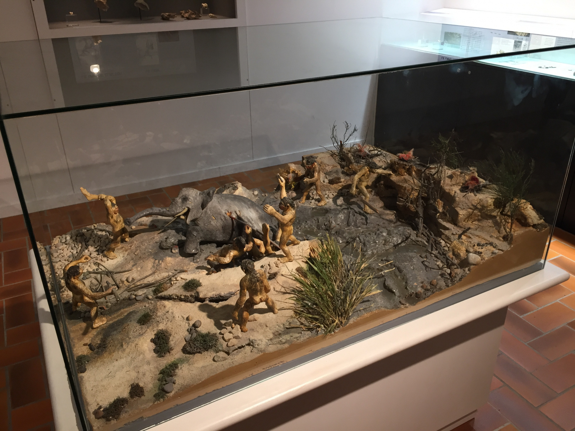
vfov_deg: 48.2
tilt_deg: -26.8
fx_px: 482
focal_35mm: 29
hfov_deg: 61.7
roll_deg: +0.1
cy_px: 216
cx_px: 288
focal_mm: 4.15
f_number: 2.2
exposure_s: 1/33
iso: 32
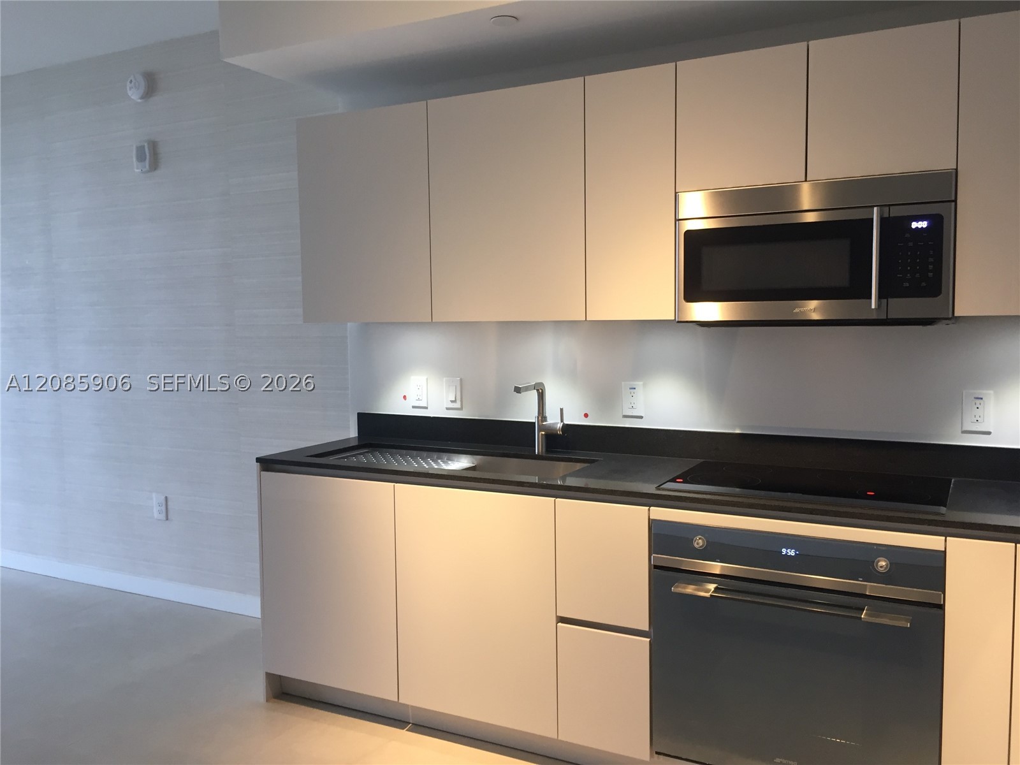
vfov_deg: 48.2
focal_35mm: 29
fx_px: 855
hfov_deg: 61.7
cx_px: 510
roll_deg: +0.5
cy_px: 382
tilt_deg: -5.0
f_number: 2.2
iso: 64
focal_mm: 4.15
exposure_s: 1/30
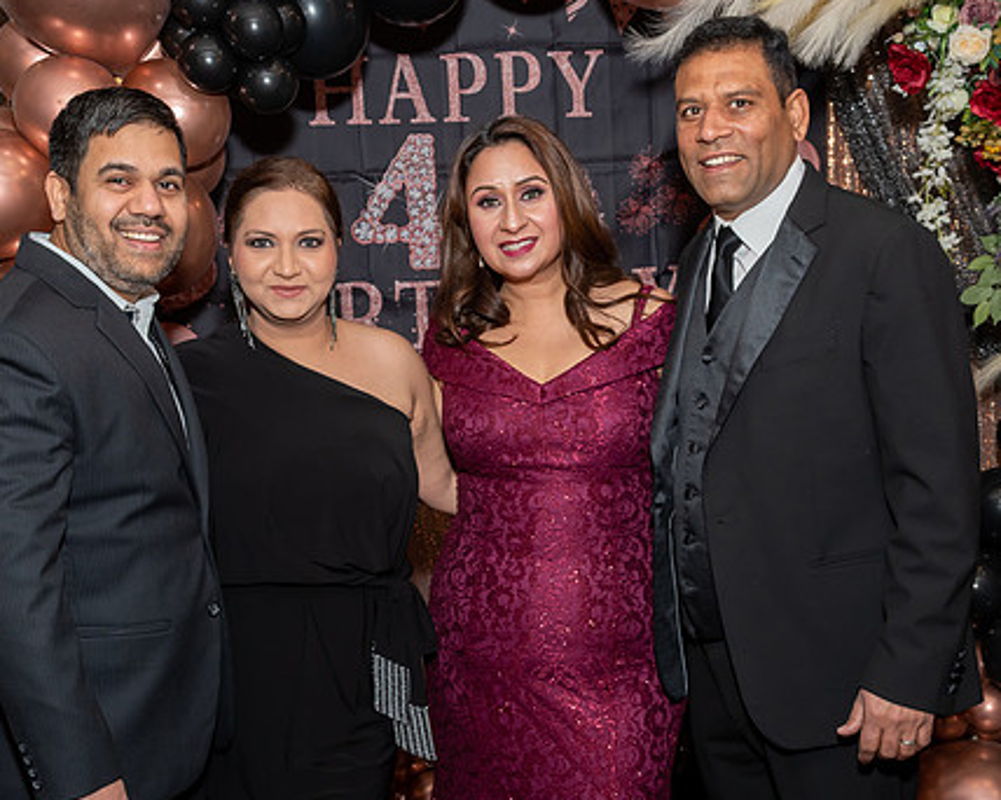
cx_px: 490
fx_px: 1540
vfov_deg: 29.1
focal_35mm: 52
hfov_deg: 36.0
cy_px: 468
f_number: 7.1
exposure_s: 1/250
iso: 500
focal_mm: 22
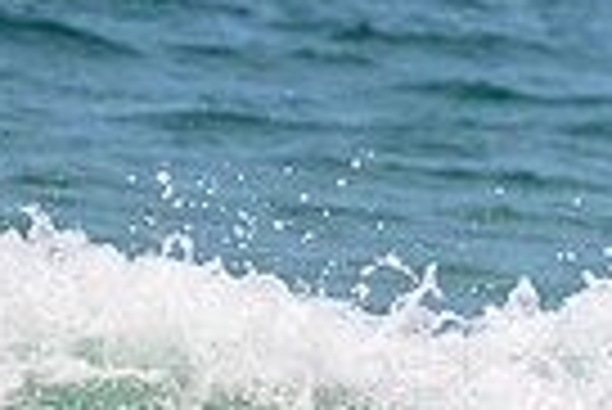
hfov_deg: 0.4
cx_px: 1486
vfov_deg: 0.3
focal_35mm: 4634
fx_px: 78861
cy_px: 317
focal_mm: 800
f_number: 11
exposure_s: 1/2000
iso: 900
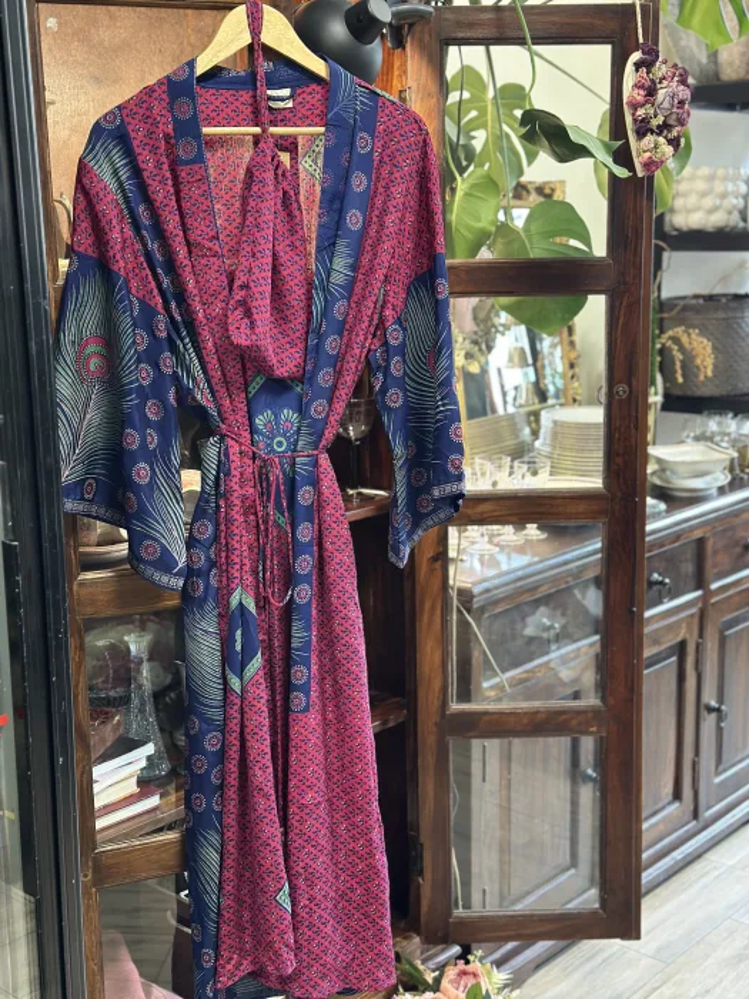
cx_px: 374
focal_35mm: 48
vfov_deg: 39.7
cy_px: 500
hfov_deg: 30.3
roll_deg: +0.3
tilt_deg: -10.7
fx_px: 1385
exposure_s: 1/44
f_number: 1.78
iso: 400
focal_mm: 6.86
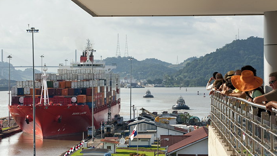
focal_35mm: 137
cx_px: 138
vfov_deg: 8.9
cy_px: 81
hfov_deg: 15.7
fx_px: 1006
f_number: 11
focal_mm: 130
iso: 200
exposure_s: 1/160
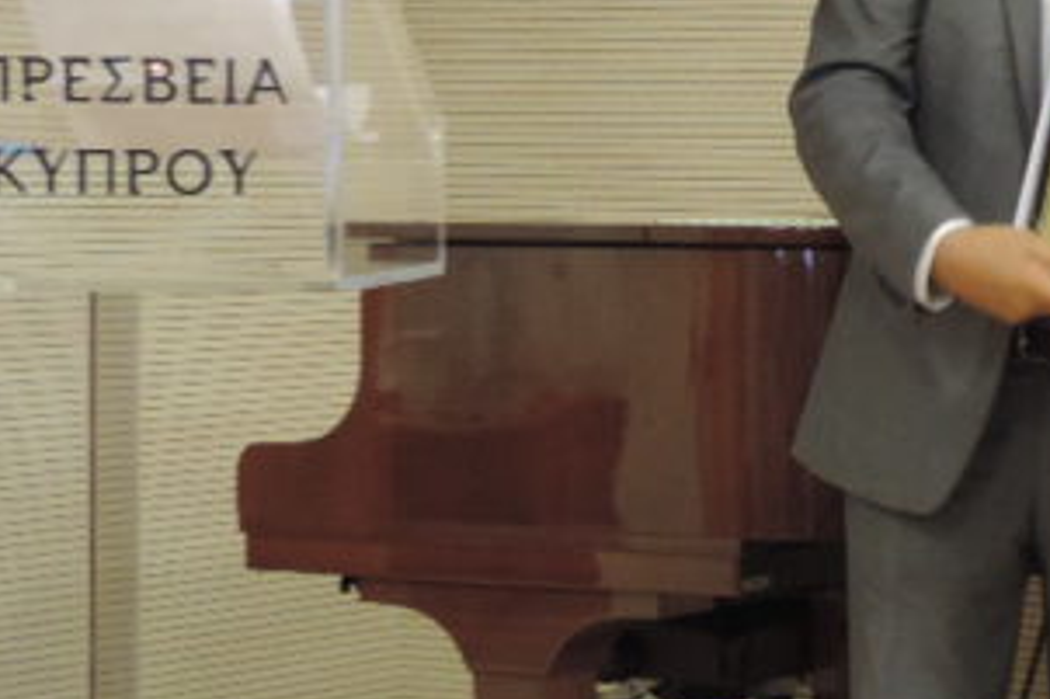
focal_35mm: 141
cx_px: 1269
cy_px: 247
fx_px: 4110
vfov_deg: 9.7
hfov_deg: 14.1
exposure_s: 1/13
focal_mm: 7.1
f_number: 3.3
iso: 400
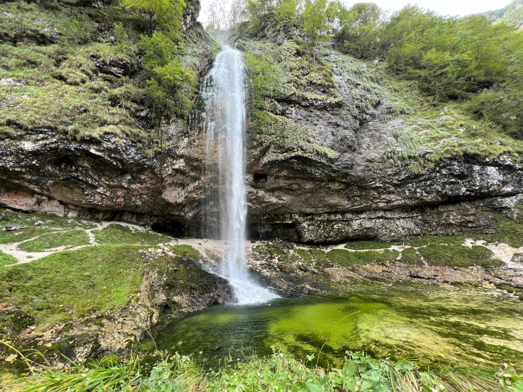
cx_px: 262
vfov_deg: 89.9
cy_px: 196
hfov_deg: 106.2
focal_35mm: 13
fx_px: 196
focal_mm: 1.57
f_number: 1.8
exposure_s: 1/99
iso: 50
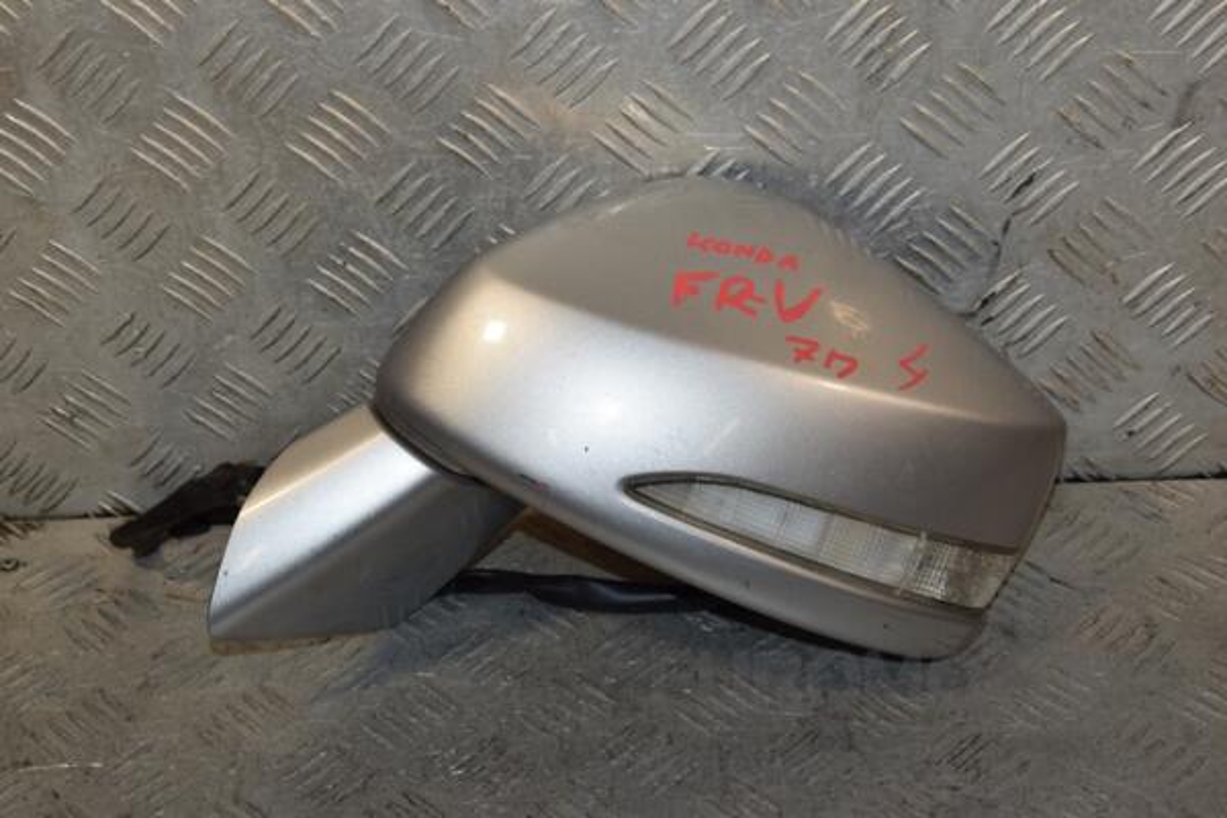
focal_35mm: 68
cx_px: 614
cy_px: 409
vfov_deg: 20.2
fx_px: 2300
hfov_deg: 29.9
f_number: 10
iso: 800
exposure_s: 1/200
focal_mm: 45
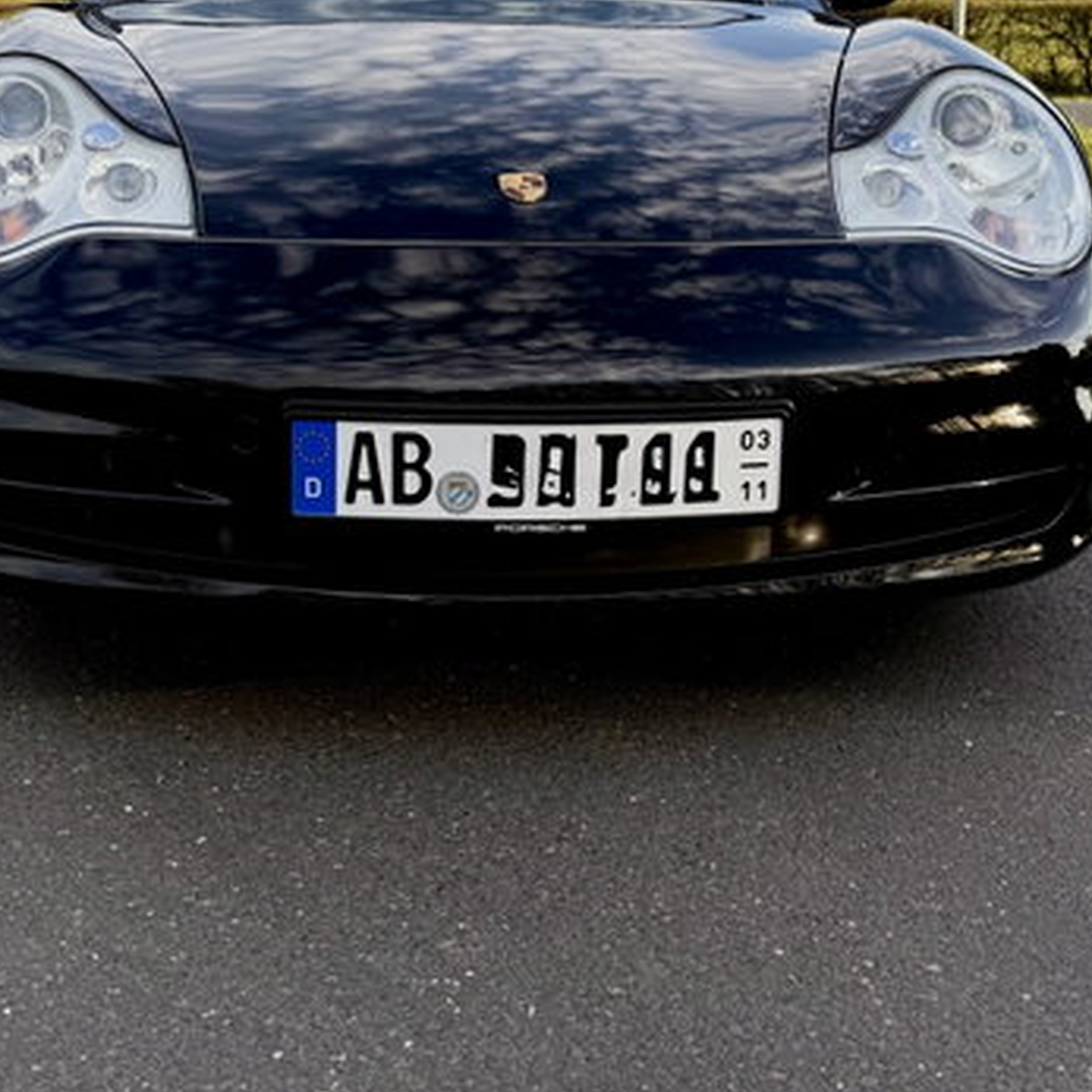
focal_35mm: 47
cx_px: 485
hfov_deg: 36.0
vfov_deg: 35.3
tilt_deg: -8.5
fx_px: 1677
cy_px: 283
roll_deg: +0.9
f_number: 1.78
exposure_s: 1/1032
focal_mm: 6.76
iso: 80
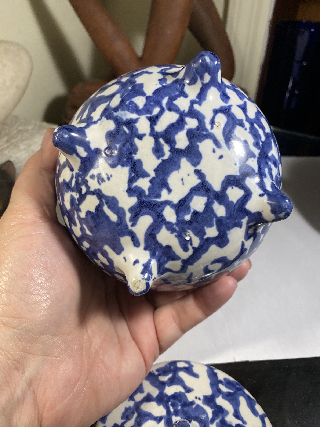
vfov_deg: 67.3
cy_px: 214
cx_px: 160
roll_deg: -0.9
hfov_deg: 53.1
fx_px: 320
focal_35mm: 26
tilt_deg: -35.2
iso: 100
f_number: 1.8
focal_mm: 4.25
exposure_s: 1/120
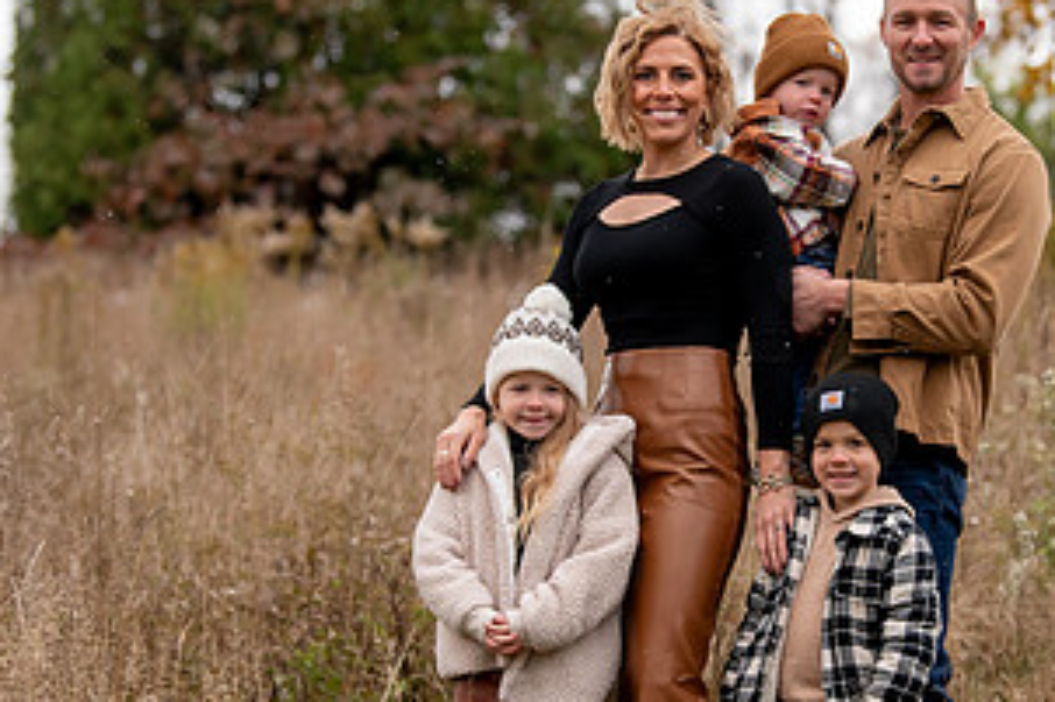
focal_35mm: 165
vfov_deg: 8.3
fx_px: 4833
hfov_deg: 12.4
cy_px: 402
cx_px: 748
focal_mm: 86
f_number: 3.2
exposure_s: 1/800
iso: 1600
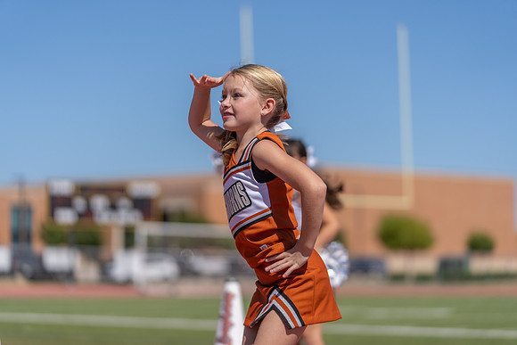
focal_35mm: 122
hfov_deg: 16.8
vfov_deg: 11.2
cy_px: 172
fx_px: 1752
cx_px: 258
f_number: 2.8
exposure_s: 1/3200
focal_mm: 122
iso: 100
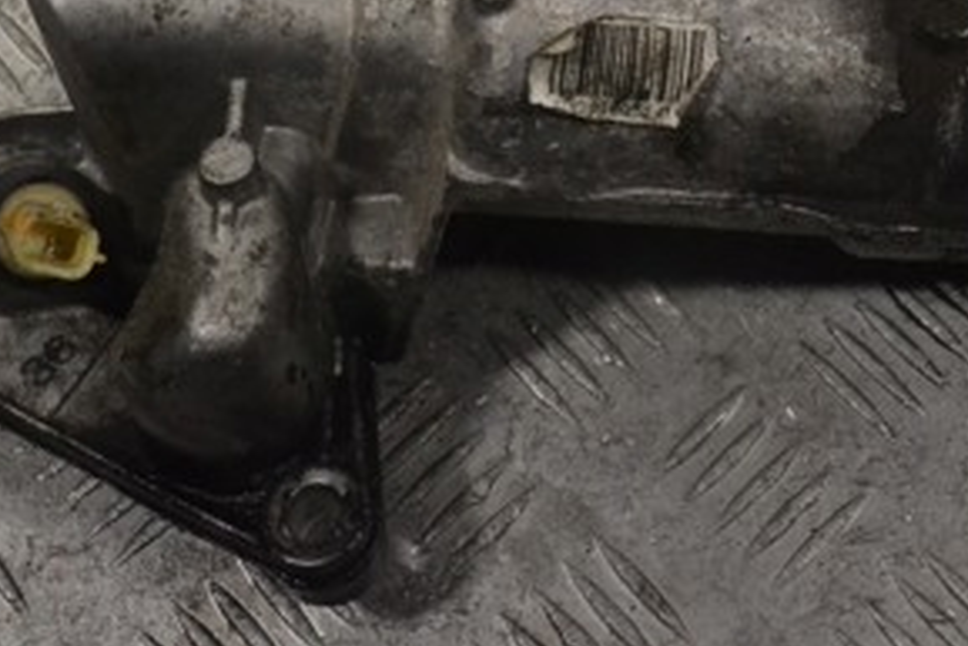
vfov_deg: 18.1
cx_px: 536
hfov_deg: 27.7
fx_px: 1964
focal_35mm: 73
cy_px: -50
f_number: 10
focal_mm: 22
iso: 3200
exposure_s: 1/400
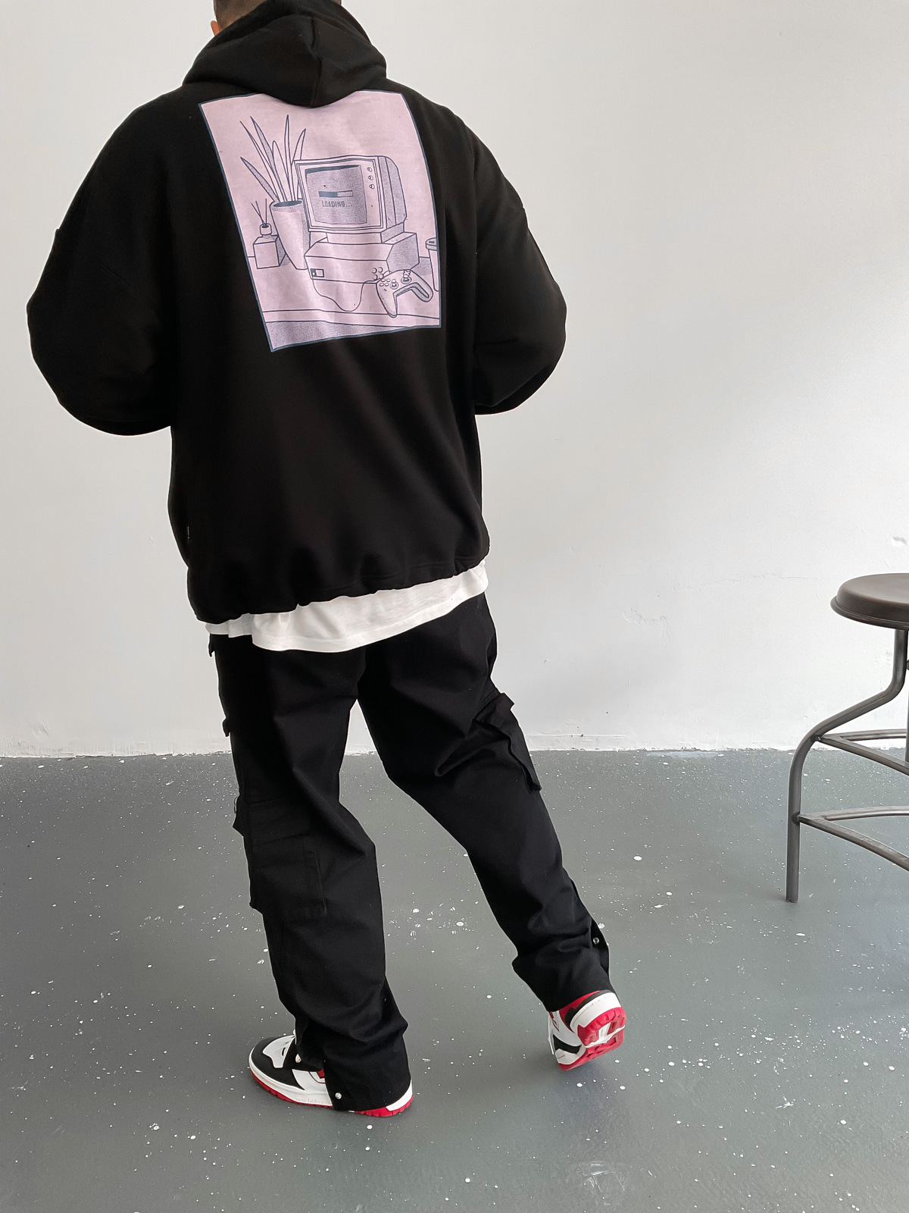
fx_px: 1015
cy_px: 606
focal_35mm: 29
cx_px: 454
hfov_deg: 48.2
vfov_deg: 61.7
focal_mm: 3
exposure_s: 1/120
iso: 64
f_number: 1.8
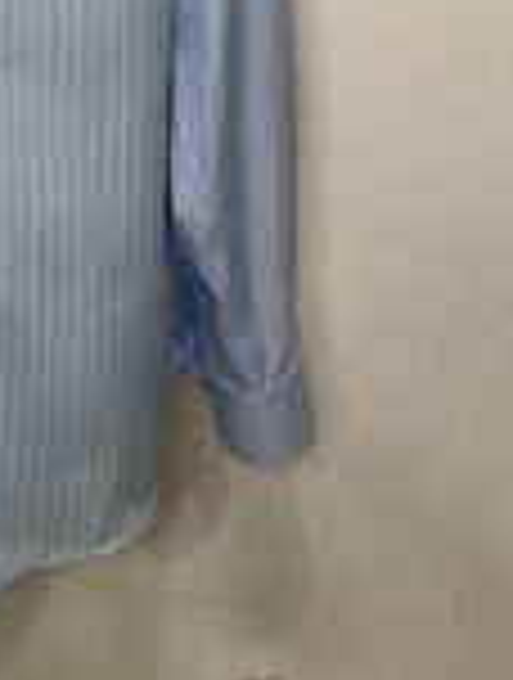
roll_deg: +0.4
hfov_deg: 18.9
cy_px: -167
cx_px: -104
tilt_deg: -12.5
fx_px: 1456
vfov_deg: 23.6
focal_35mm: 74
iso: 50
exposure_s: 1/50
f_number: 1.8
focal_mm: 3.99
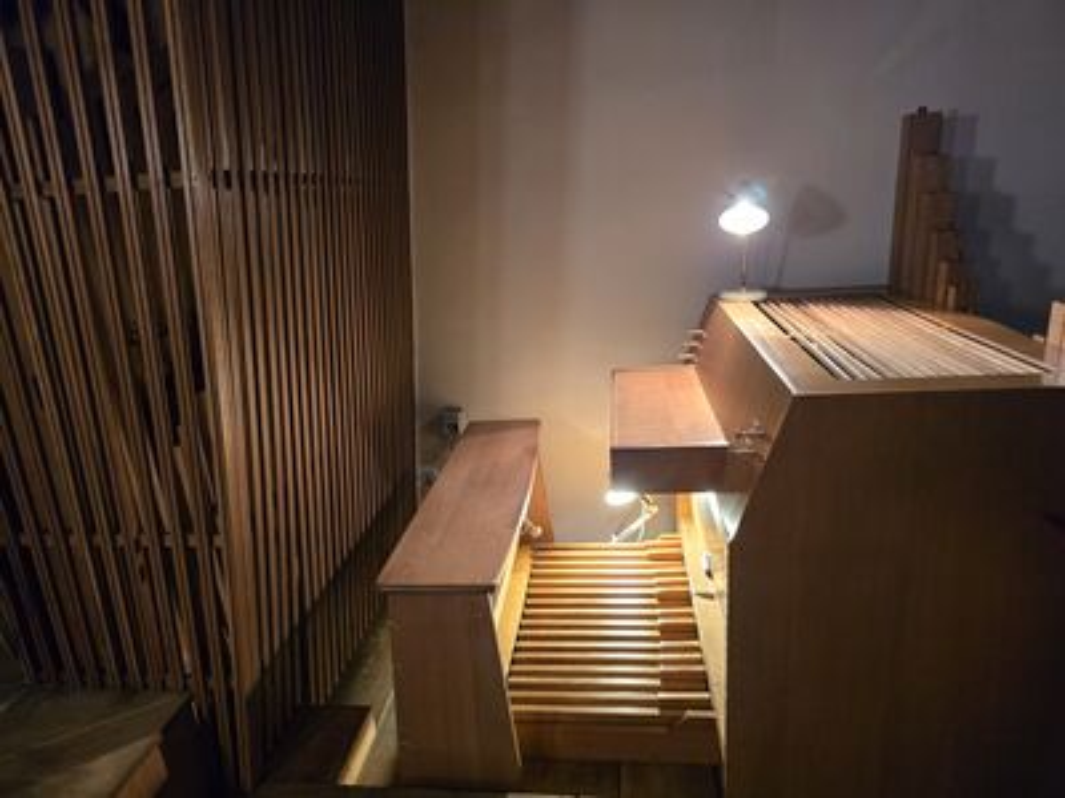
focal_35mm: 23
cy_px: 399
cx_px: 532
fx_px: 708
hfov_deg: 73.9
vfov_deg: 58.9
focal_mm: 6.3
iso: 1000
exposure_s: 1/100
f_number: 1.7
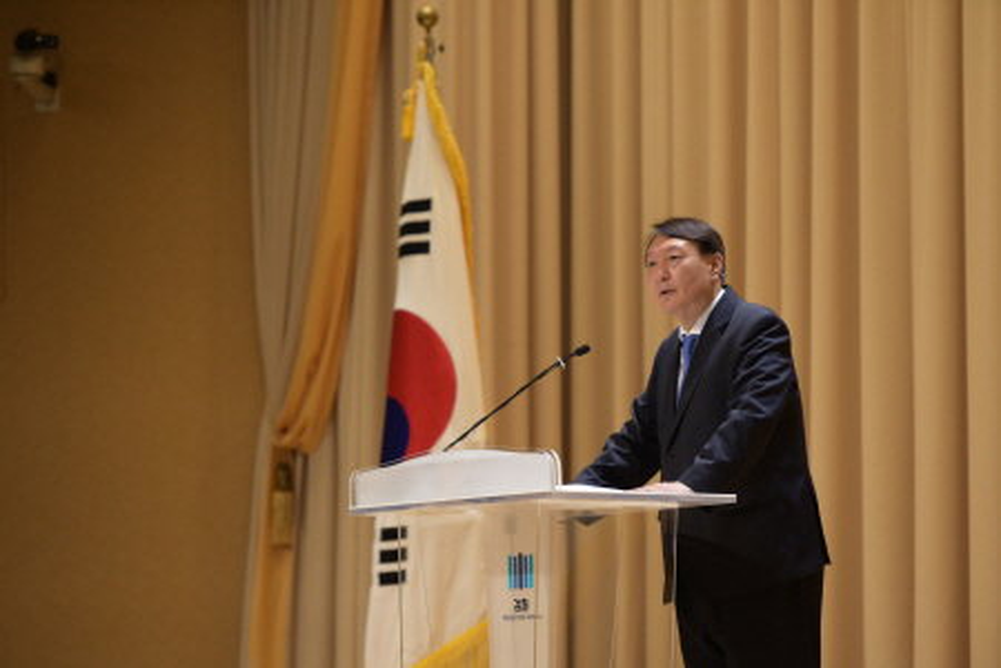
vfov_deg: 8.6
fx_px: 4449
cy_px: 334
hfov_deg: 12.8
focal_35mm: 160
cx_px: 500
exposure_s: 1/640
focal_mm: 160
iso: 1000
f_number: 3.2
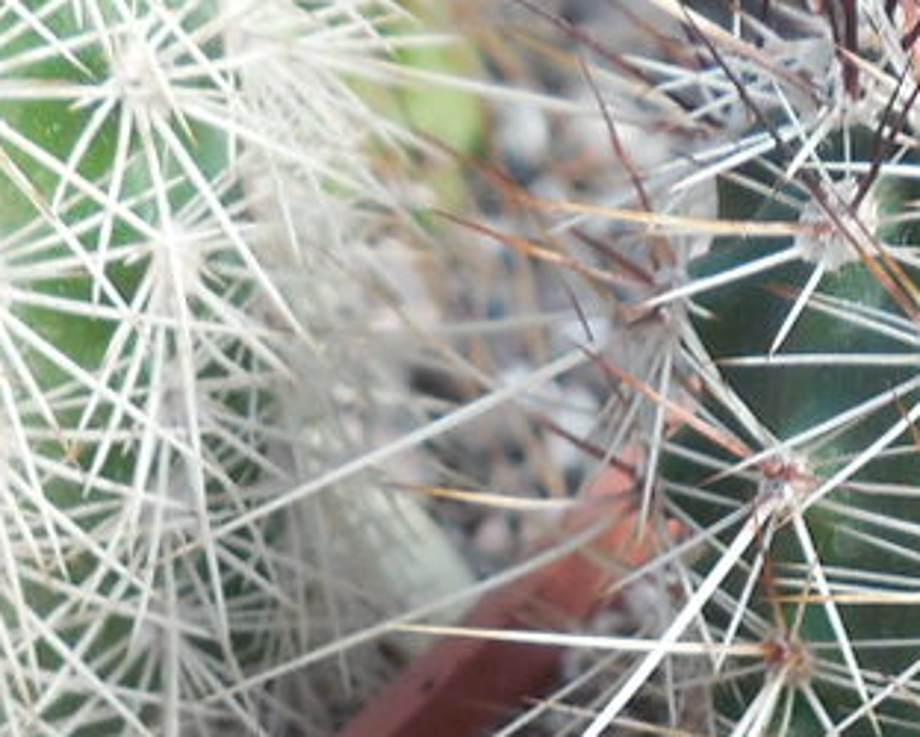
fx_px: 4223
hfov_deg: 12.4
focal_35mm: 155
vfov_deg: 9.5
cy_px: 1288
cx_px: 669
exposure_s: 1/200
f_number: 3.6
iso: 125
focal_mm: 5.6
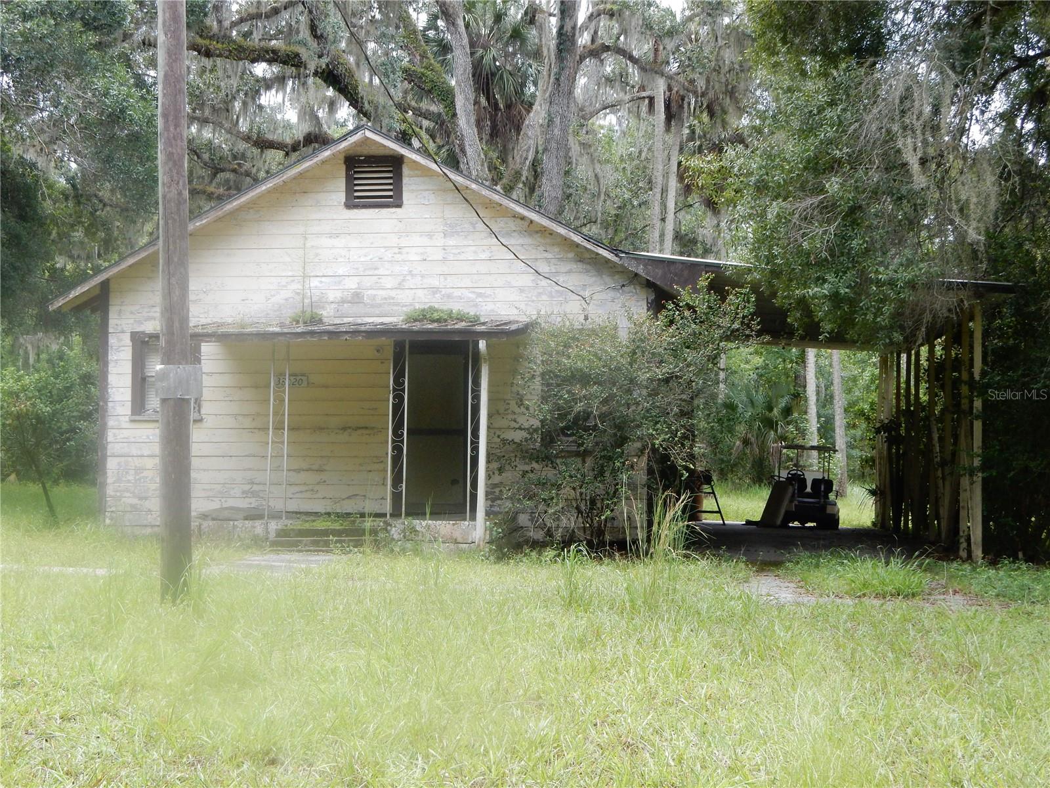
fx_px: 1820
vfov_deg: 24.4
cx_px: 525
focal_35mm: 60
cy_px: 394
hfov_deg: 32.2
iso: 220
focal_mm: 10.7
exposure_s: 1/250
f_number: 4.5
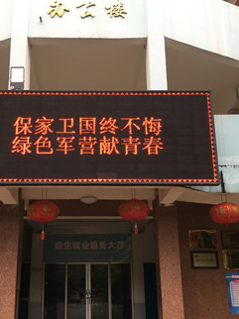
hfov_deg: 35.7
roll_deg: -0.4
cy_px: 185
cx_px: 91
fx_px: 369
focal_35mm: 40
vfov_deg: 46.7
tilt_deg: +16.3
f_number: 2.2
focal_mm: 4.15
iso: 40
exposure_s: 1/100
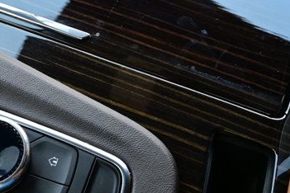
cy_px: 85
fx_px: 564
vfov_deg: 19.4
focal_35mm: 70
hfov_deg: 28.0
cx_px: 42
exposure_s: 1/40
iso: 100
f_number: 3.5
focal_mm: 16
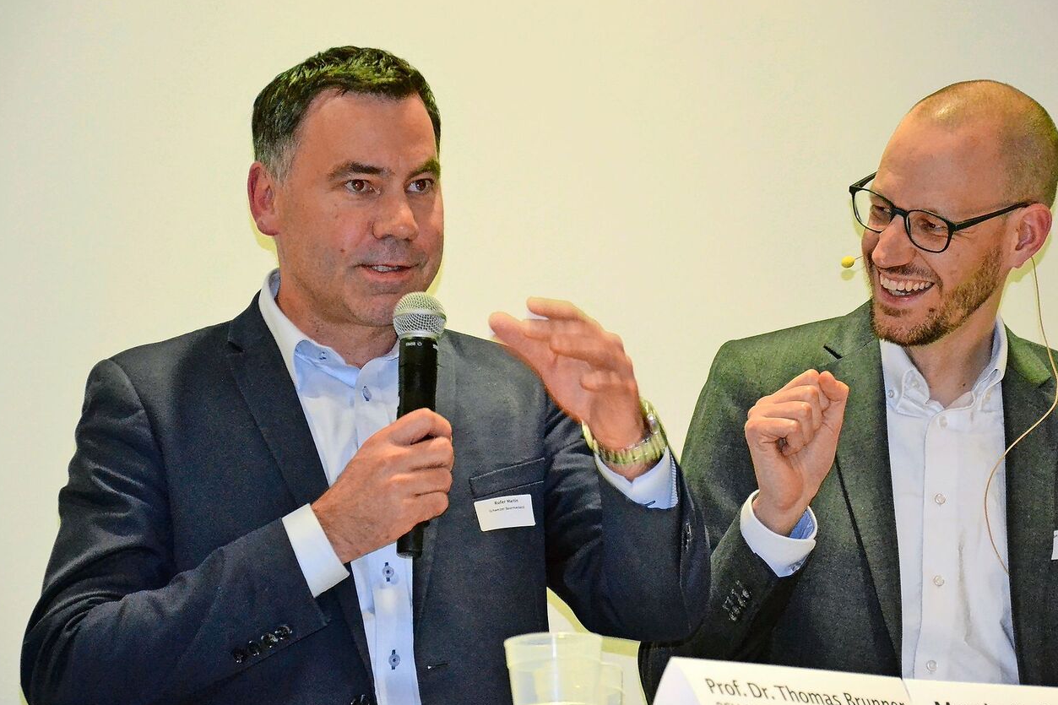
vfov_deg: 8.1
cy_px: 343
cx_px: 599
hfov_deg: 12.2
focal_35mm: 169
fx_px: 4966
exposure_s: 1/60
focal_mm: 98
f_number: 5.6
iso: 3200
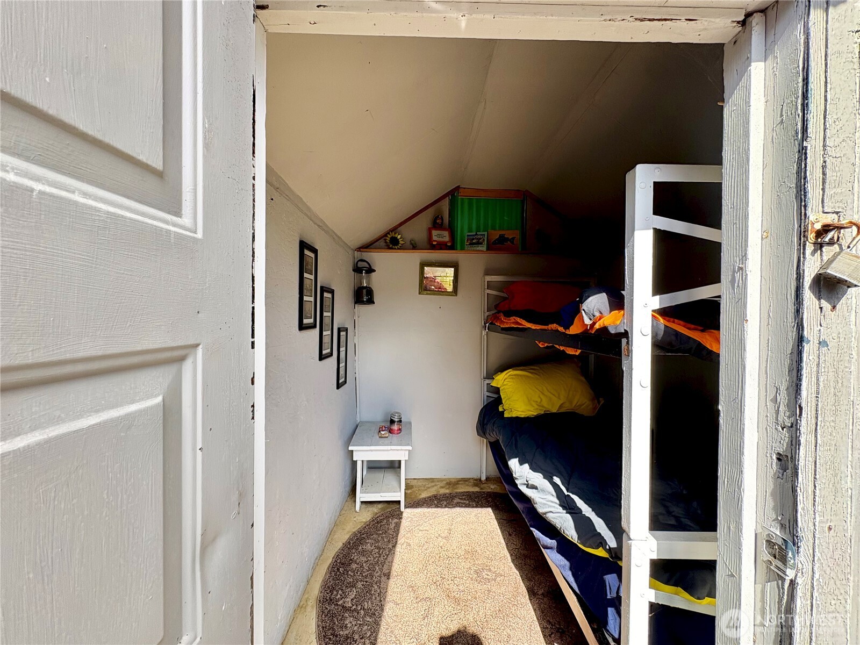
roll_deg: -0.4
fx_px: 348
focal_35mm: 14
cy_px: 322
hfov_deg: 102.1
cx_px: 430
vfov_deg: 85.7
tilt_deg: -0.9
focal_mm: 2.22
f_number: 2.2
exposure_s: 1/137
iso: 64
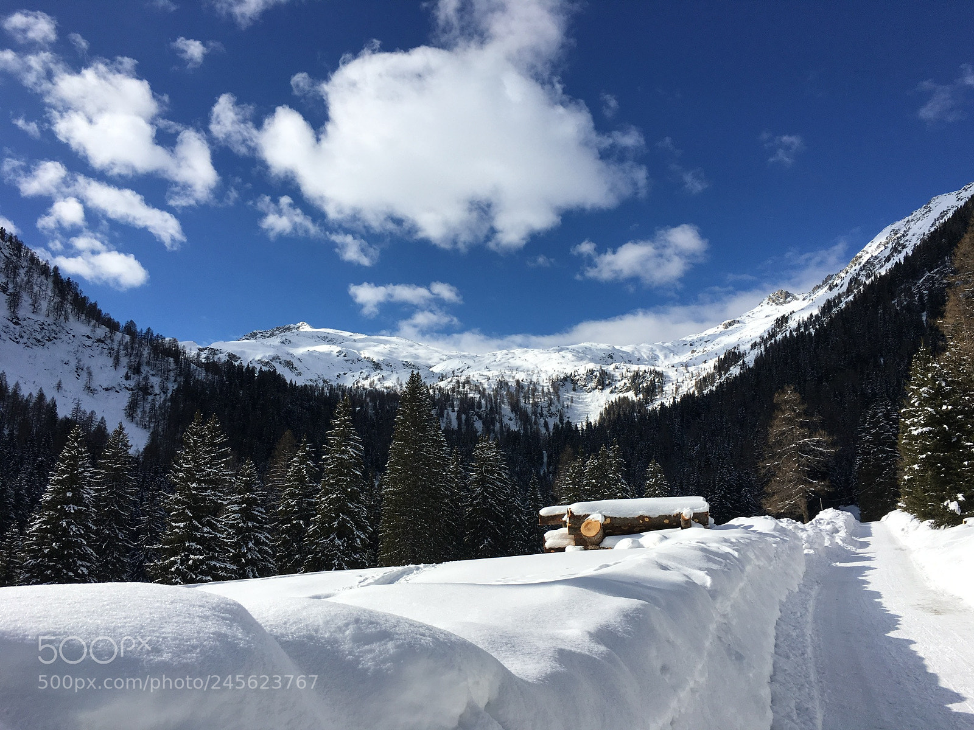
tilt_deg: +14.4
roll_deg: -0.3
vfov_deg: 48.2
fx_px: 816
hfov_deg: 61.7
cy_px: 365
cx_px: 487
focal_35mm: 29
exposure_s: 1/3663
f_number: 2.2
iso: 25
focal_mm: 4.15
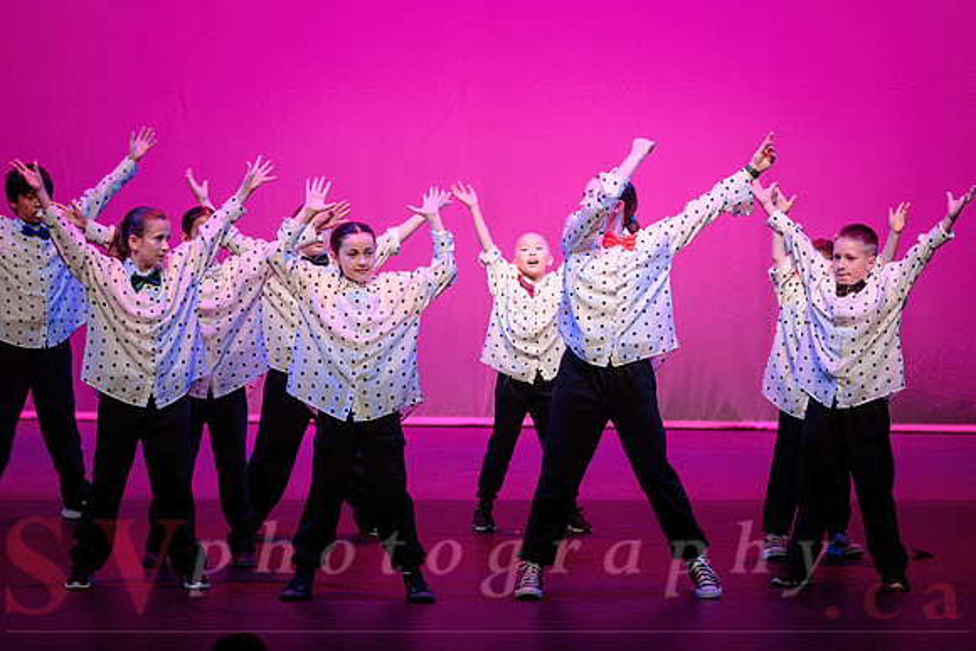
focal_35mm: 161
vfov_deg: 8.6
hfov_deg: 12.8
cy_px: 325
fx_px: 4355
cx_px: 498
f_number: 2.8
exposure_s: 1/500
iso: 1250
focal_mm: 155
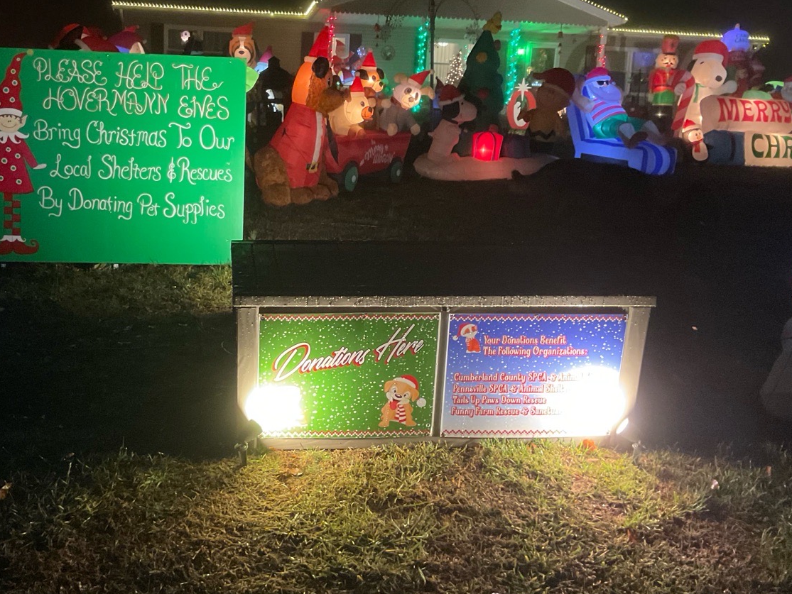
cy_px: 273
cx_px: 297
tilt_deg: -7.1
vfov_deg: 36.8
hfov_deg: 47.4
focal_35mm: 39
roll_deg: -2.4
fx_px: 893
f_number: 1.8
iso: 400
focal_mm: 3
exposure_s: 1/30
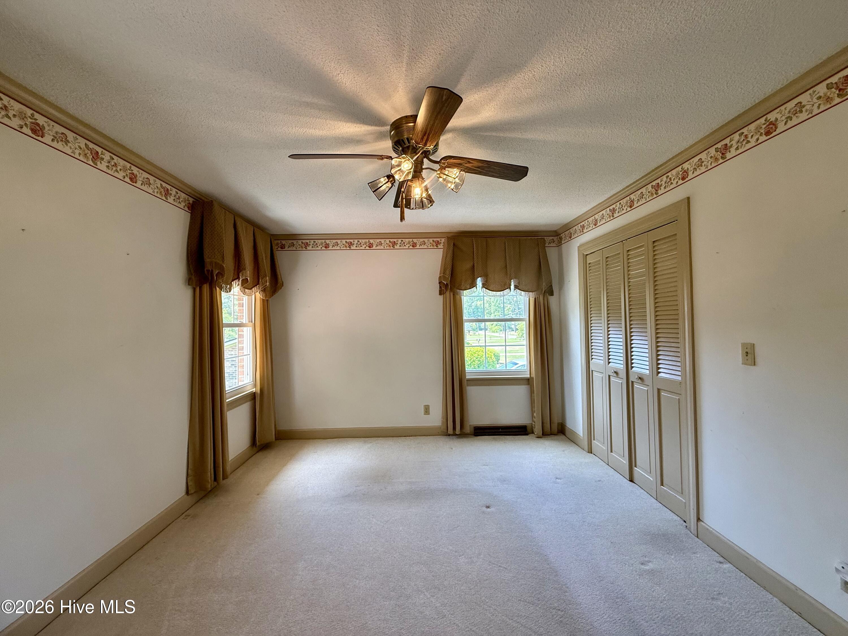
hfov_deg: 102.1
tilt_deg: +0.8
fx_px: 343
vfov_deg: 85.7
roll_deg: +1.1
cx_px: 424
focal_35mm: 14
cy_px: 318
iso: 125
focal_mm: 2.22
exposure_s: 1/120
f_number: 2.2
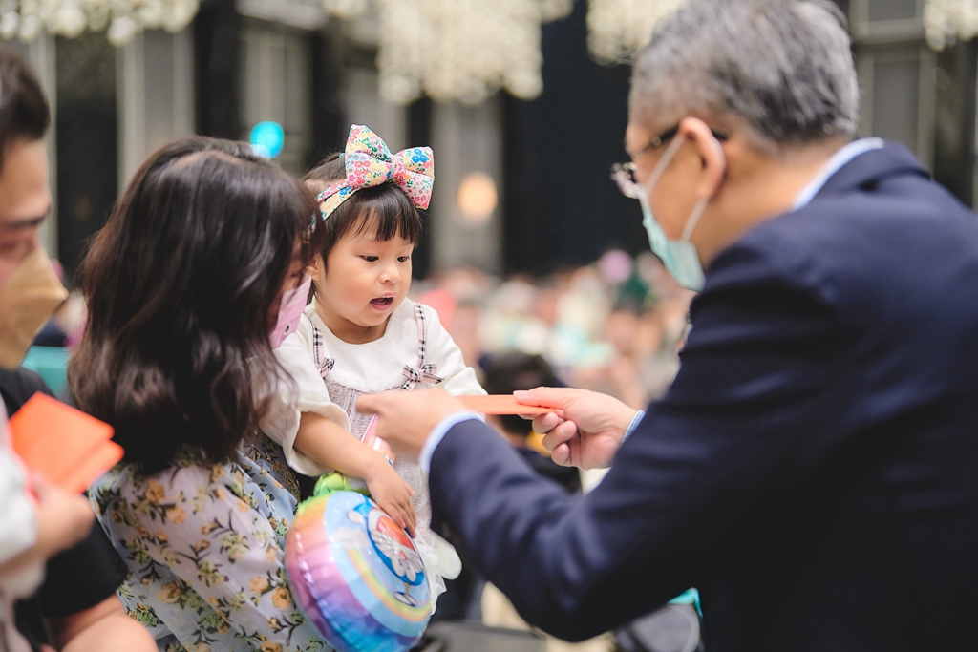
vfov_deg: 27.0
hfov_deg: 39.6
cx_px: 489
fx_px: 1358
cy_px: 326
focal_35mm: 50
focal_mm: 50
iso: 400
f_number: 1.2
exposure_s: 1/160
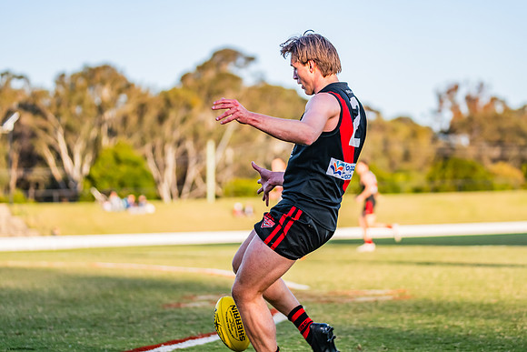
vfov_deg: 8.1
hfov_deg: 12.1
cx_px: 264
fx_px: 2489
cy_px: 176
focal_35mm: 170
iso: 800
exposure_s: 1/1600
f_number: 4
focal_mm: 170
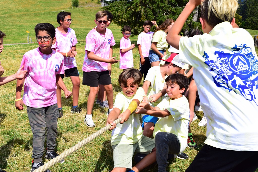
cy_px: 86
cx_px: 129
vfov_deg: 31.9
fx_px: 301
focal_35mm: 42
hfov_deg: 46.4
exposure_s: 1/1000
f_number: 9
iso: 400
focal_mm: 28
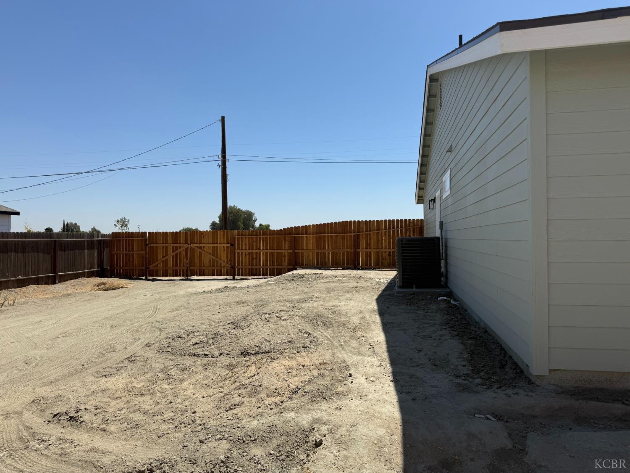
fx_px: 437
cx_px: 315
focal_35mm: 24
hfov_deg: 71.6
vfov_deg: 56.8
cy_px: 236
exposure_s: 1/7353
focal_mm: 6.76
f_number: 1.78
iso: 80
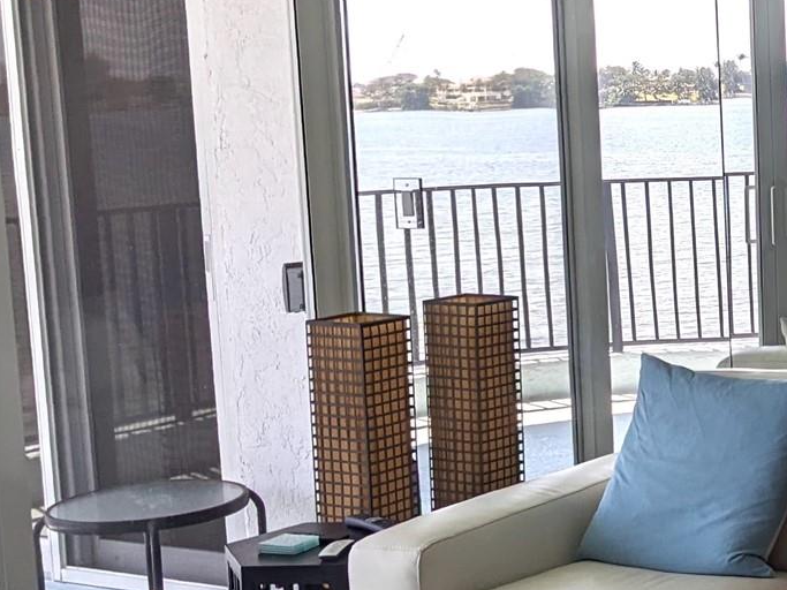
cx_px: 936
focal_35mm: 81
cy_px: 342
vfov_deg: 18.2
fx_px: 1841
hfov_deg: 22.3
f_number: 1.73
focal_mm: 4.38
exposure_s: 1/1017
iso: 56
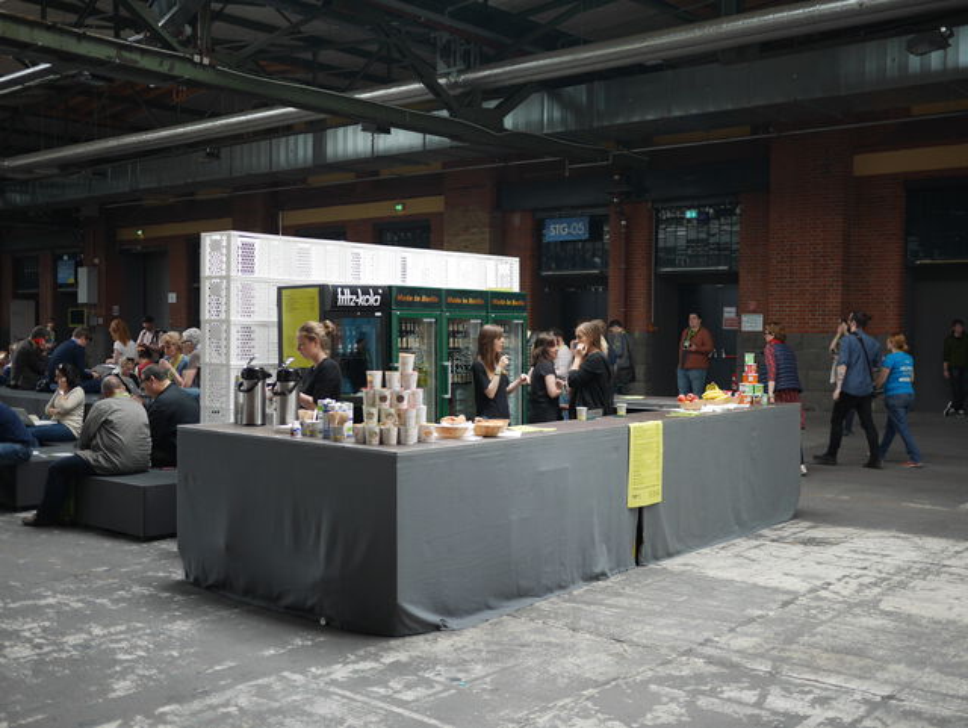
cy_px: 364
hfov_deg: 46.8
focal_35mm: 40
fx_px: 1119
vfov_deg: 36.0
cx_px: 484
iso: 200
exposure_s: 1/250
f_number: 1.7
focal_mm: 20
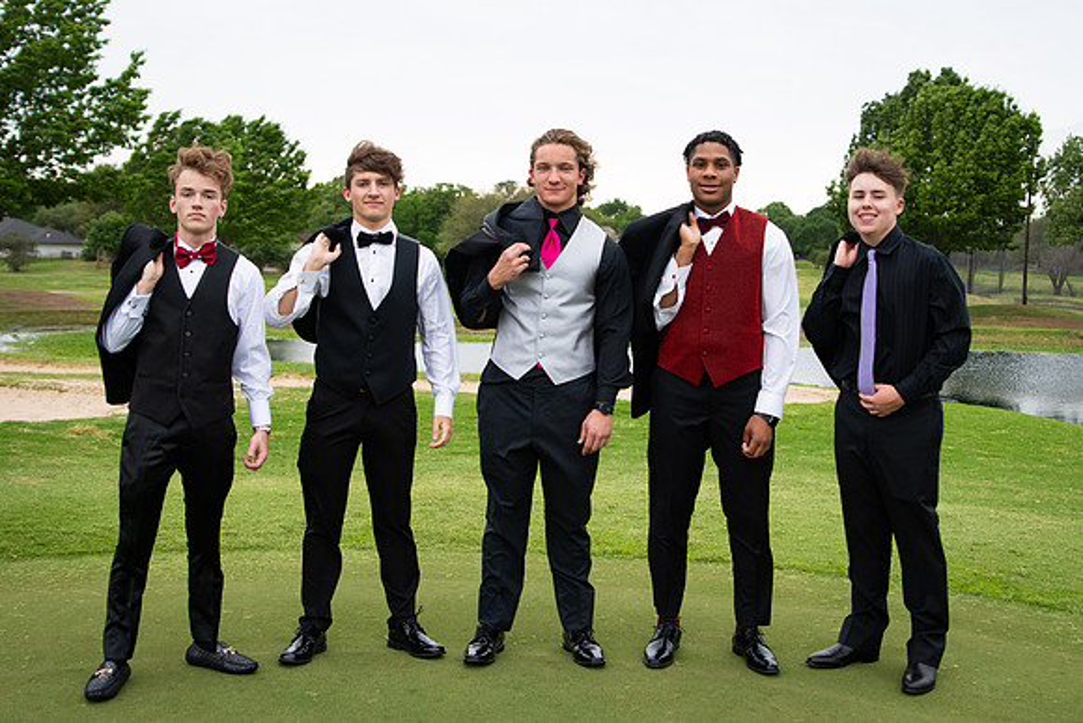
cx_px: 593
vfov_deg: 33.8
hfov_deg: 48.9
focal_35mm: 40
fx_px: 1189
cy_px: 328
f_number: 2.8
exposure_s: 1/640
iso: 320
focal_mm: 24
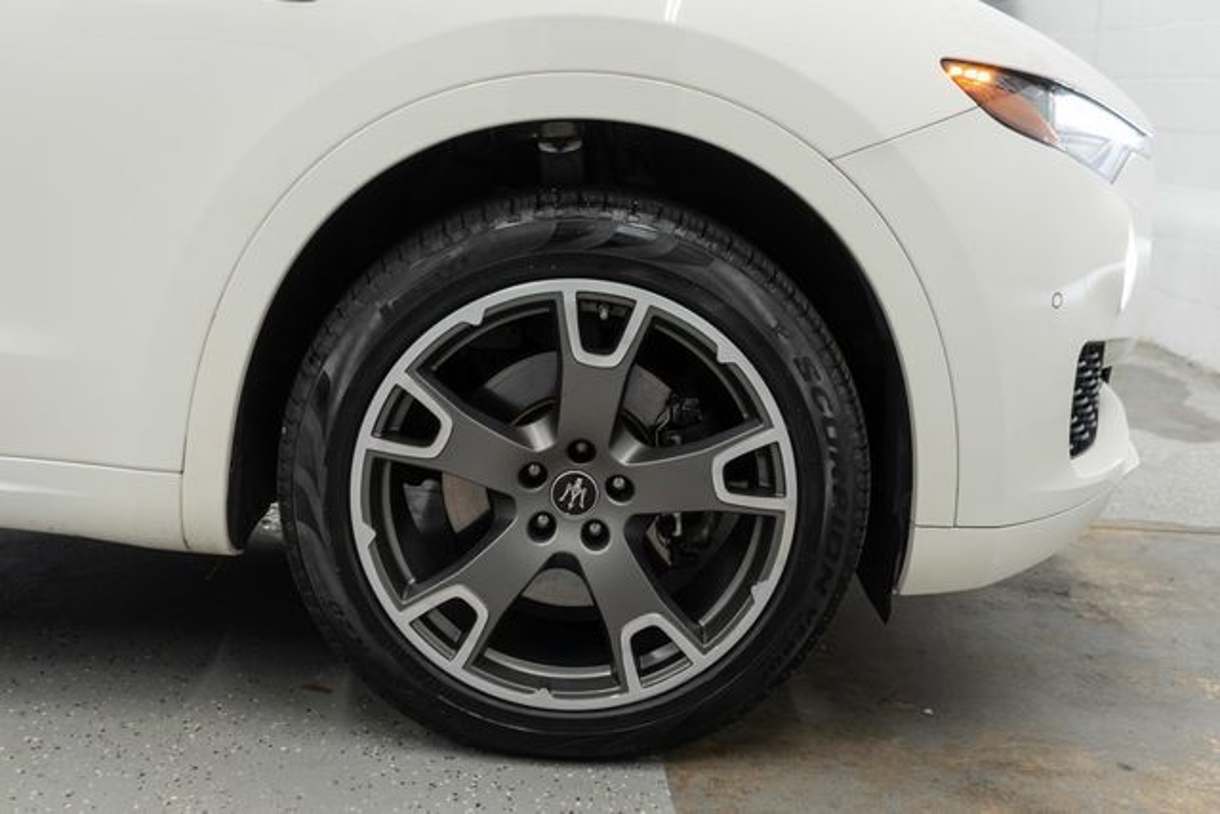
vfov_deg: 31.9
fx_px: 1424
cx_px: 610
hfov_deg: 46.4
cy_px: 407
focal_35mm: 42
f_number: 3.2
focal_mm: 28
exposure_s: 1/50
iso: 250
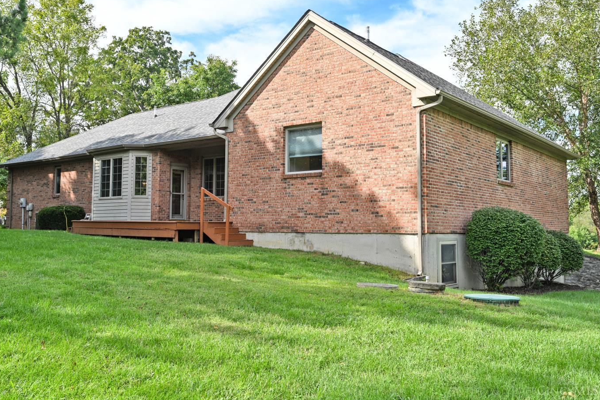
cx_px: 275
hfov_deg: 57.2
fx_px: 550
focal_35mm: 33
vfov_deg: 39.9
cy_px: 186
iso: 100
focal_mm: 30
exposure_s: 1/250
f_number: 5.6
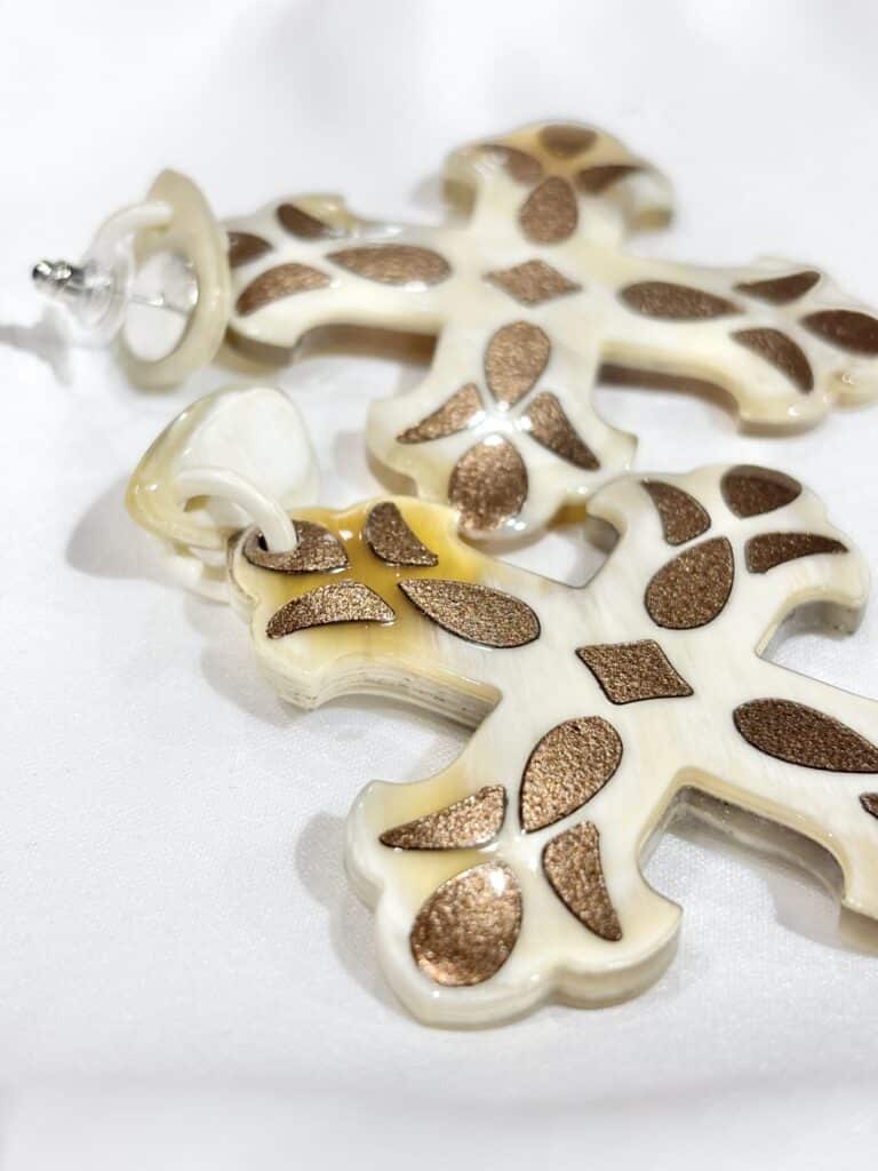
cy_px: 586
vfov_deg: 36.8
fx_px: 1759
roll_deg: +4.4
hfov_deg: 28.0
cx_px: 439
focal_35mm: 52
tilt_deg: -37.6
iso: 32
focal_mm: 5.96
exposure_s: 1/167
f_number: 1.6
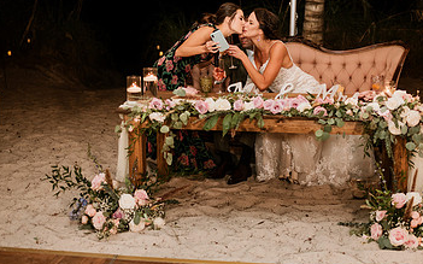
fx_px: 680
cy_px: 80
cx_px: 268
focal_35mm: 59
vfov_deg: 21.9
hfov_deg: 34.4
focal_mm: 35
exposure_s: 1/160
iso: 500
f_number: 2
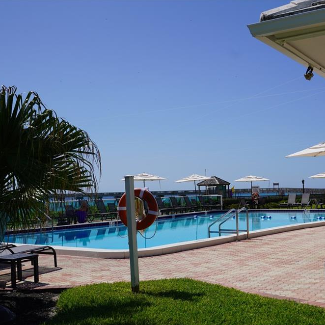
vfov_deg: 36.8
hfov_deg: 36.4
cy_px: 166
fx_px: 489
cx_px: 217
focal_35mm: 46
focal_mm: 35
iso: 100
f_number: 5
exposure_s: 1/1250
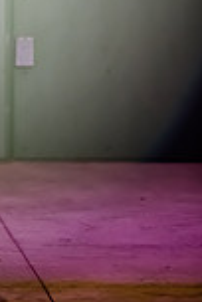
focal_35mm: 532
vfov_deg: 3.9
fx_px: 4457
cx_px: -85
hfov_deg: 2.6
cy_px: -87
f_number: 2.8
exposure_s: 1/500
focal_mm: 180
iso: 2500
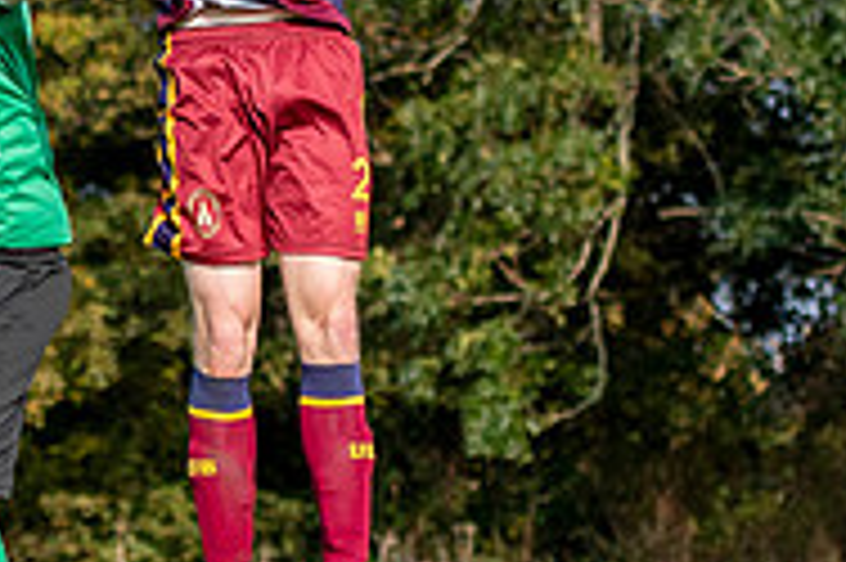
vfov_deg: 3.4
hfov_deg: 5.1
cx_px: -17
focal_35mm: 404
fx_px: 9485
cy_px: 41
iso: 400
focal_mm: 75
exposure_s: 1/5000
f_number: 2.8
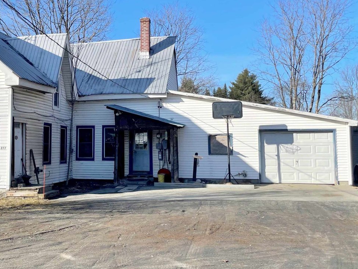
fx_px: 445
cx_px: 87
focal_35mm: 43
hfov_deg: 42.4
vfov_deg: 33.6
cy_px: 120
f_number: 1.6
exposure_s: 1/3731
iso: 32
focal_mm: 4.2
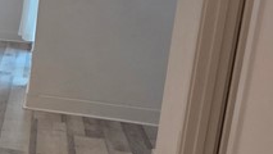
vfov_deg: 17.6
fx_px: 492
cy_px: 38
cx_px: -290
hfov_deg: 18.3
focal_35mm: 68
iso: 160
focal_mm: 2.2
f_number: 1.9
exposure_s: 1/120
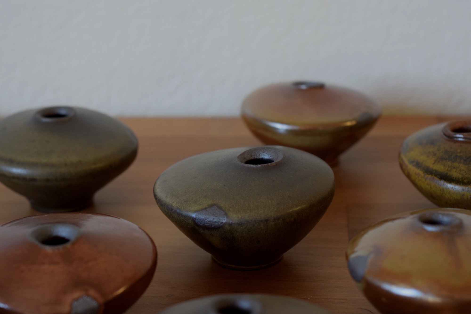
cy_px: 157
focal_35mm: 75
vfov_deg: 18.2
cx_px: 236
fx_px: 981
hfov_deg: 27.0
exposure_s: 1/60
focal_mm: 50
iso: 800
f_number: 4
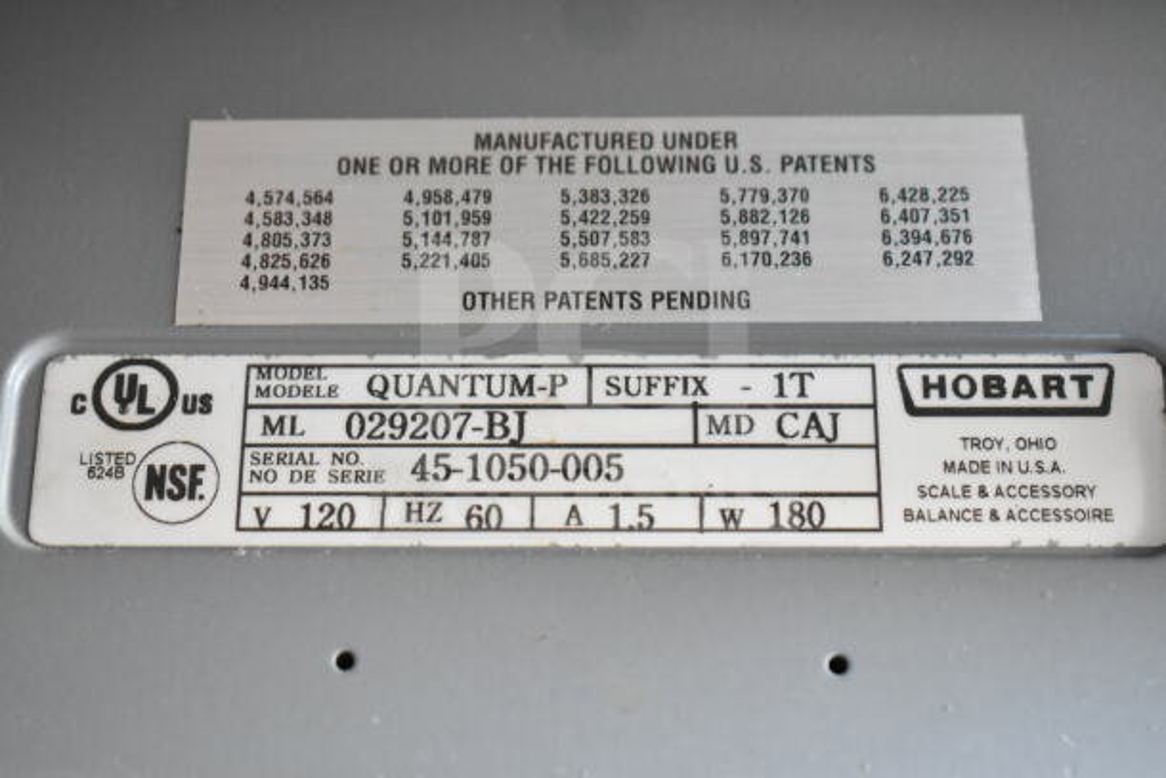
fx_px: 2187
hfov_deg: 29.9
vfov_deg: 20.2
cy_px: 389
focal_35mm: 68
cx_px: 583
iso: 5000
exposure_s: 1/80
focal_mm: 45
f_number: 5
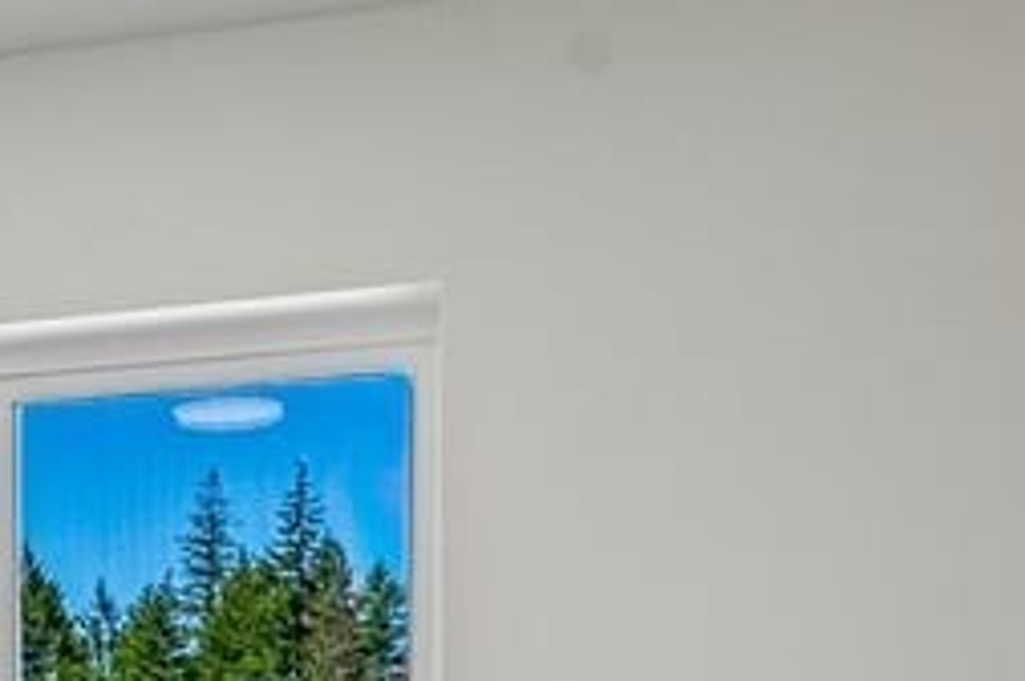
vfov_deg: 13.5
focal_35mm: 95
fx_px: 2701
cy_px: 1038
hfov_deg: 19.9
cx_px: -263
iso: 400
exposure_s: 1/160
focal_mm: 20
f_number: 8
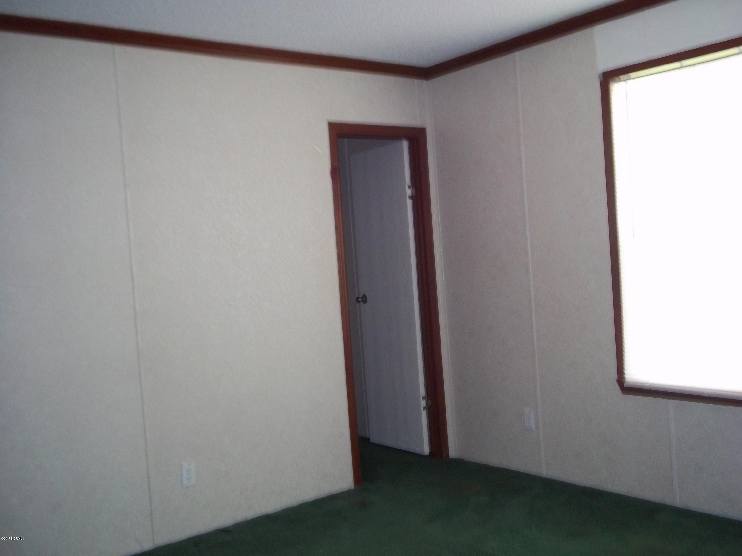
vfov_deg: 39.7
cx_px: 371
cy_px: 278
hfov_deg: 51.4
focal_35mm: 36
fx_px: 772
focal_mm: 6.5
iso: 160
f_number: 3.1
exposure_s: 1/30
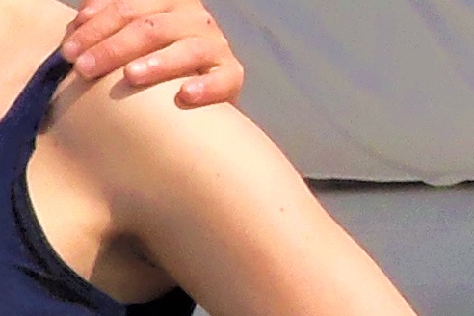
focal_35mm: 381
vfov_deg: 3.6
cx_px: -144
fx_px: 5016
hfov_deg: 5.4
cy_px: 205
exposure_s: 1/400
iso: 64
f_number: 6.6
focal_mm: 7.8
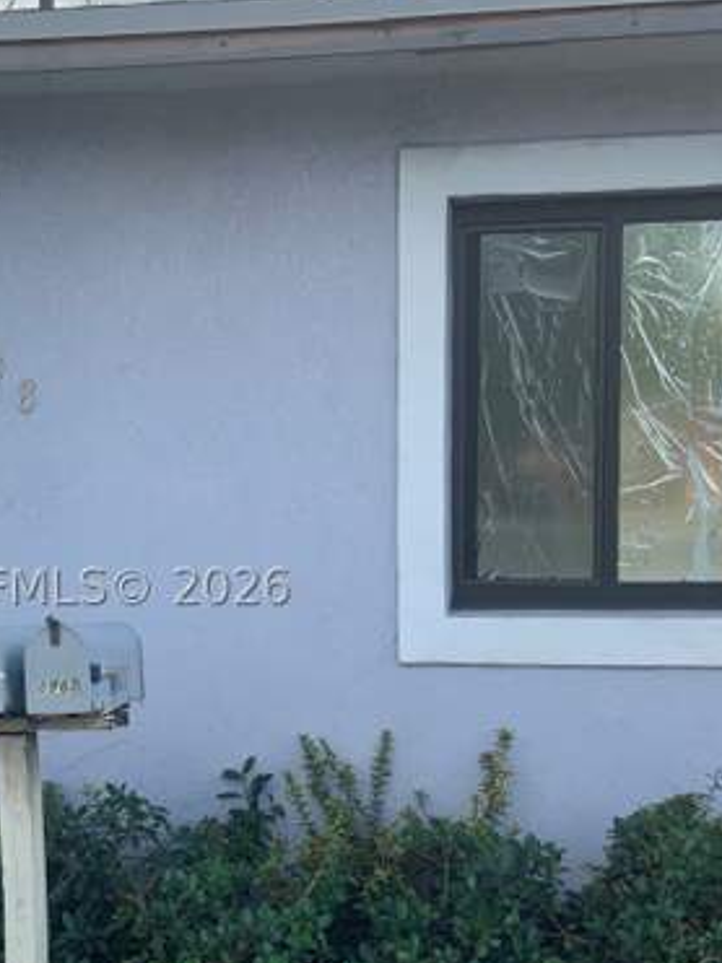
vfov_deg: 38.0
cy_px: 587
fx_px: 1391
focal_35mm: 50
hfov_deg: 28.9
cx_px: 229
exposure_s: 1/1055
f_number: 1.8
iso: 16
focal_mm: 3
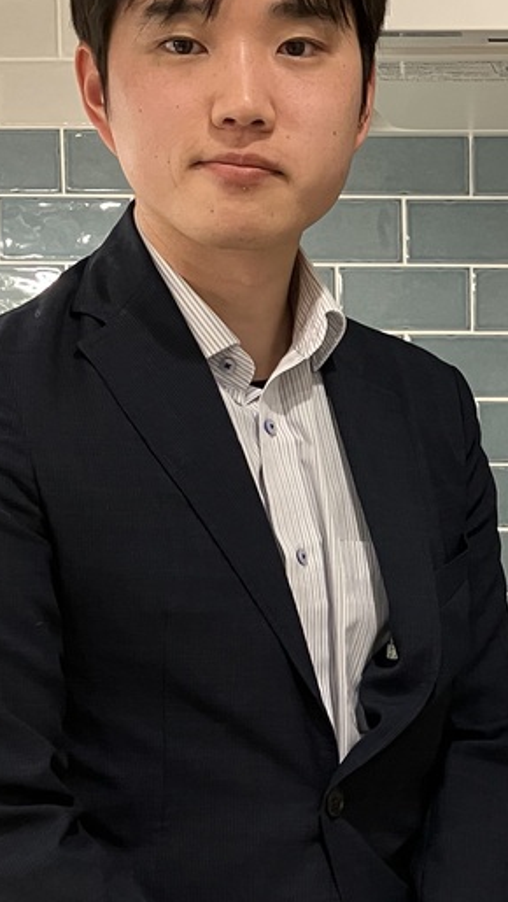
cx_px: 566
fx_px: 1771
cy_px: 560
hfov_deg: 15.9
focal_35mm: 74
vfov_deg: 28.5
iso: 125
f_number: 1.8
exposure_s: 1/50
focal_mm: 3.99
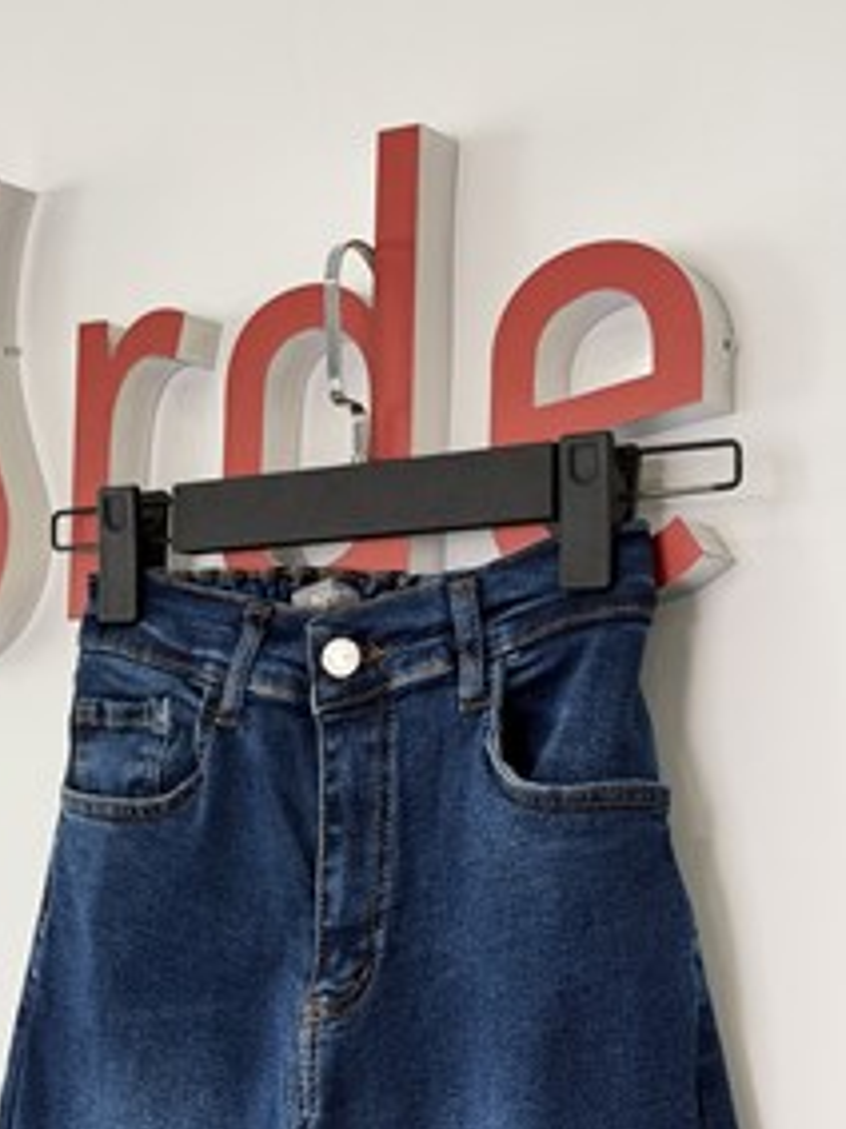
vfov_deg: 27.8
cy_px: 628
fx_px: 2283
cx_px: 299
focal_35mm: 70
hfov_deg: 20.9
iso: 50
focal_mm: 6.76
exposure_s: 1/121
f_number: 1.78
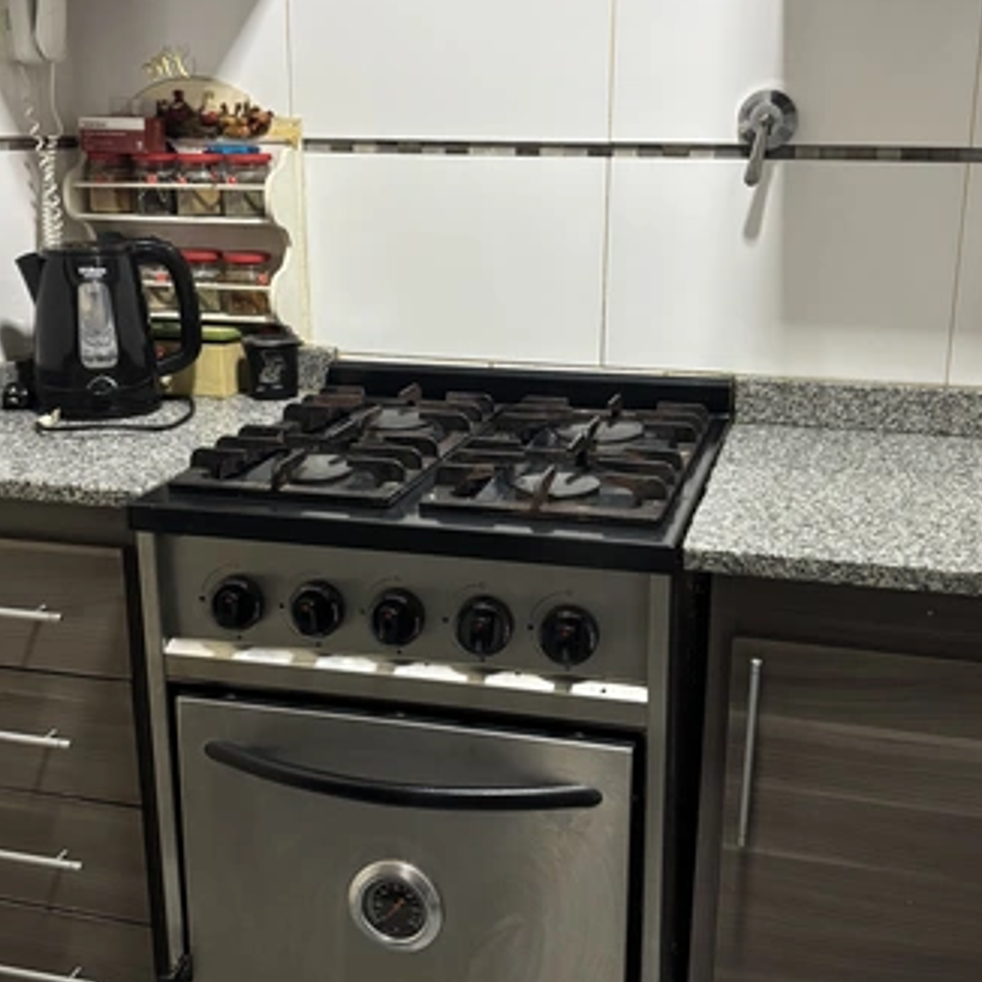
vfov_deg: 52.5
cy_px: 488
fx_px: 995
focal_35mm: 31
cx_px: 518
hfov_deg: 52.5
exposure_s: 1/50
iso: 400
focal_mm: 5.96
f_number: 1.6
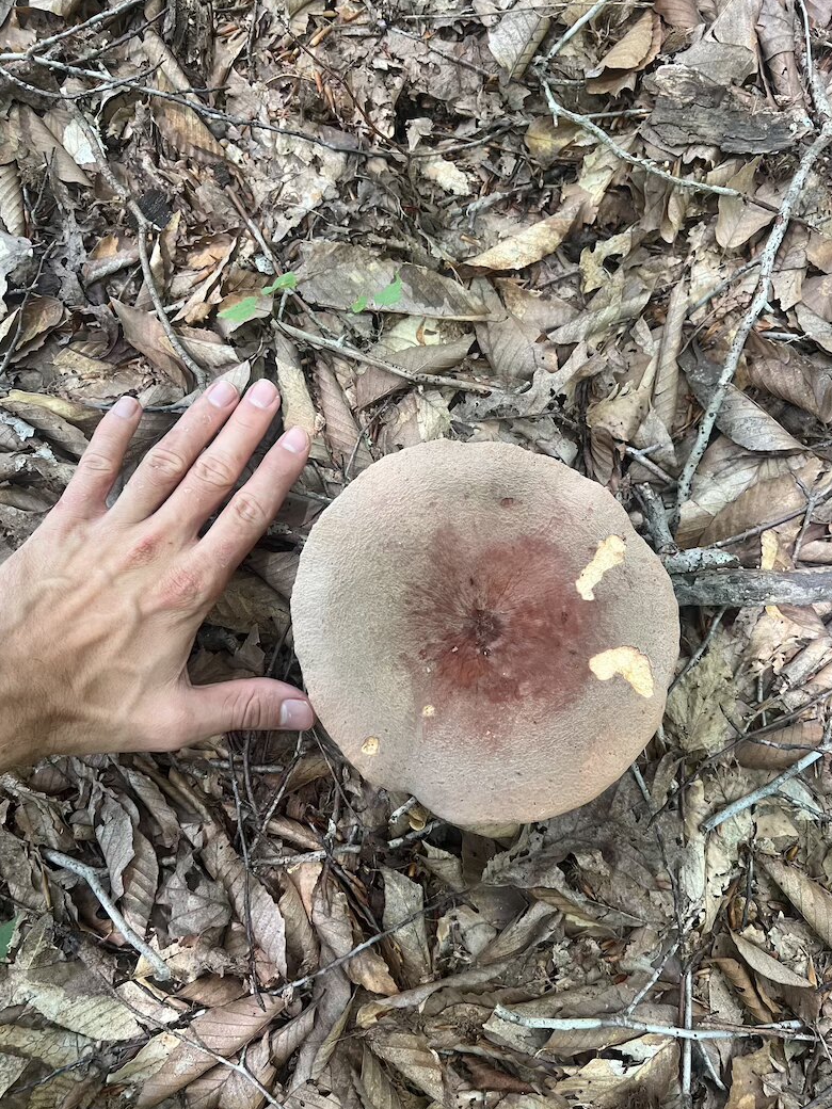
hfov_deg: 51.4
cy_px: 548
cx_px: 414
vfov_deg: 65.3
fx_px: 865
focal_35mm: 27
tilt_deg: -82.0
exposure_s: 1/73
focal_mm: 5.7
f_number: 1.5
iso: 125
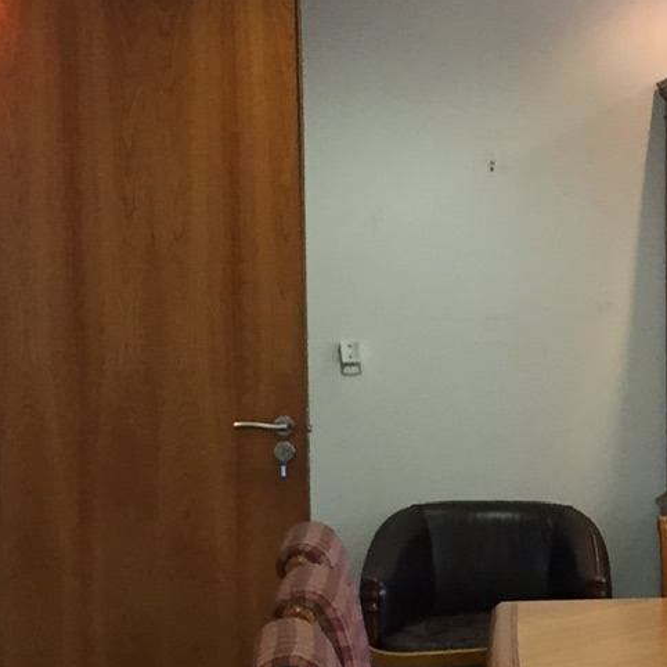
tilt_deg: -5.8
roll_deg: -1.5
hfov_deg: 15.1
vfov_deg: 15.8
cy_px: 570
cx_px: 917
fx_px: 2376
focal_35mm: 109
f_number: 2.2
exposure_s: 1/33
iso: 80
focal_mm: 4.15
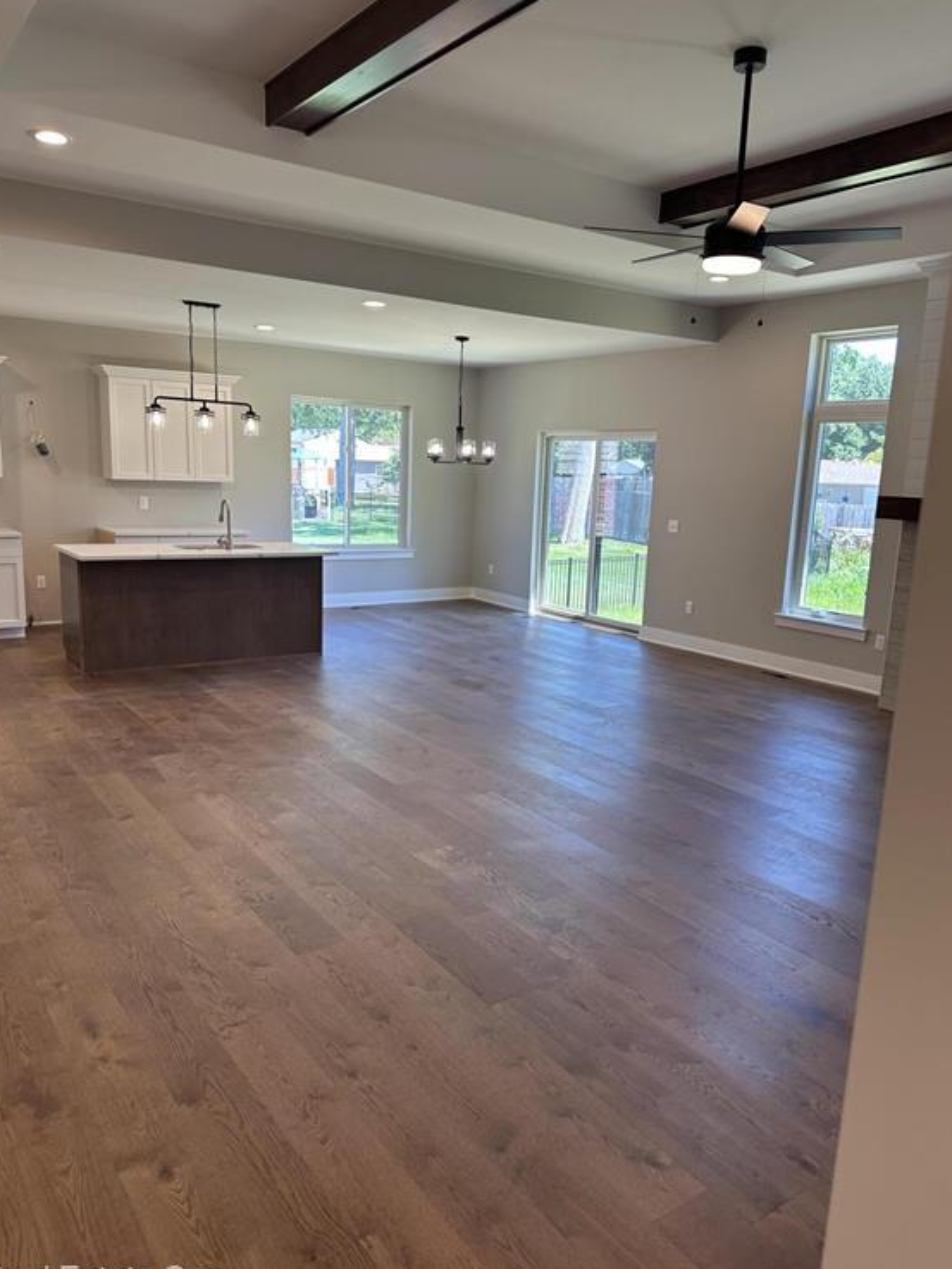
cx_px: 472
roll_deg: -3.2
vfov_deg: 69.4
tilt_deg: -9.1
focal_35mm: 25
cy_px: 642
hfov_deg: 54.9
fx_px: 916
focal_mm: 6.86
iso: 80
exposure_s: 1/120
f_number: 1.78
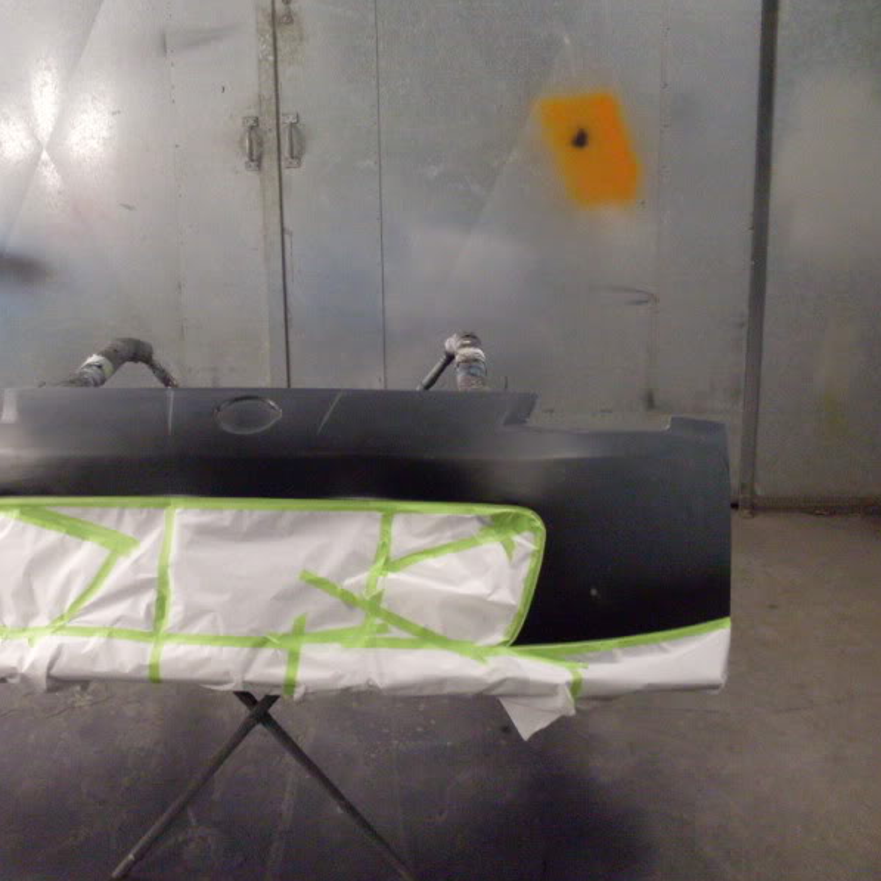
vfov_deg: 37.6
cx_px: 329
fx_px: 1296
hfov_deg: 37.3
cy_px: 441
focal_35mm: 45
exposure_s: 1/20
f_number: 2.8
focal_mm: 6.3
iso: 200
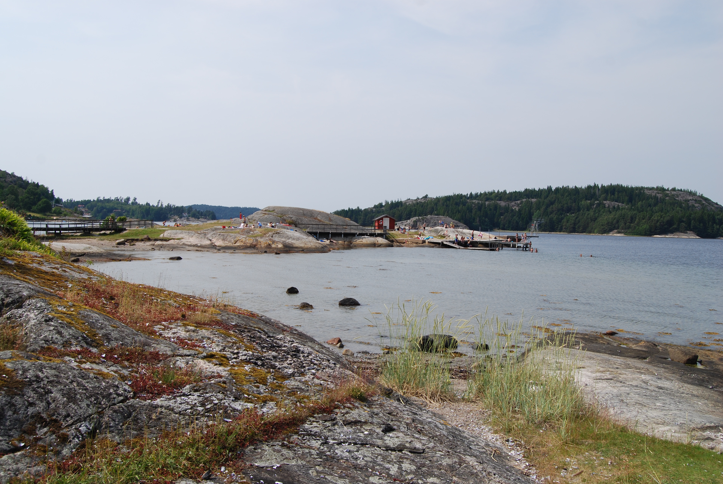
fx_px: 603
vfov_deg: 43.7
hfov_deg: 61.9
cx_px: 362
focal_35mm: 30
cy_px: 242
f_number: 9
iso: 100
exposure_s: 1/320
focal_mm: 20
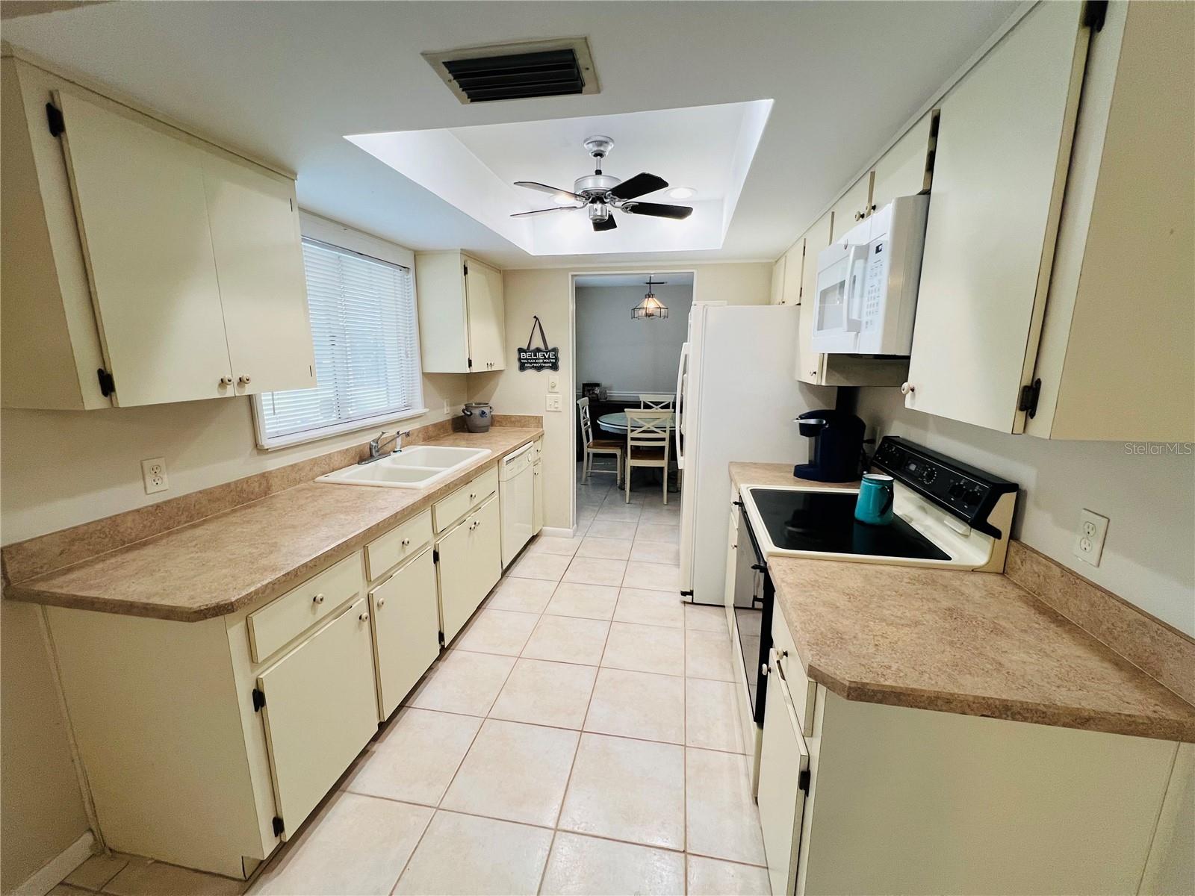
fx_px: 449
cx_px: 598
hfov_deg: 106.2
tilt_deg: -12.2
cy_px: 448
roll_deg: -0.1
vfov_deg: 89.9
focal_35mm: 13
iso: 200
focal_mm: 1.57
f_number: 1.8
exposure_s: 1/120
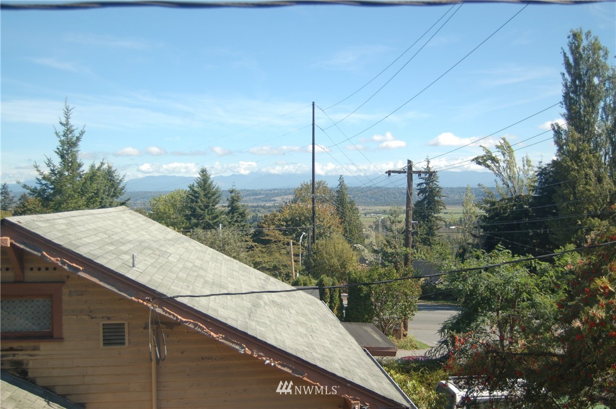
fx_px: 615
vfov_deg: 36.8
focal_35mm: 36
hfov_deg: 53.2
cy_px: 204
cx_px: 308
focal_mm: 24
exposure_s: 1/800
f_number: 4
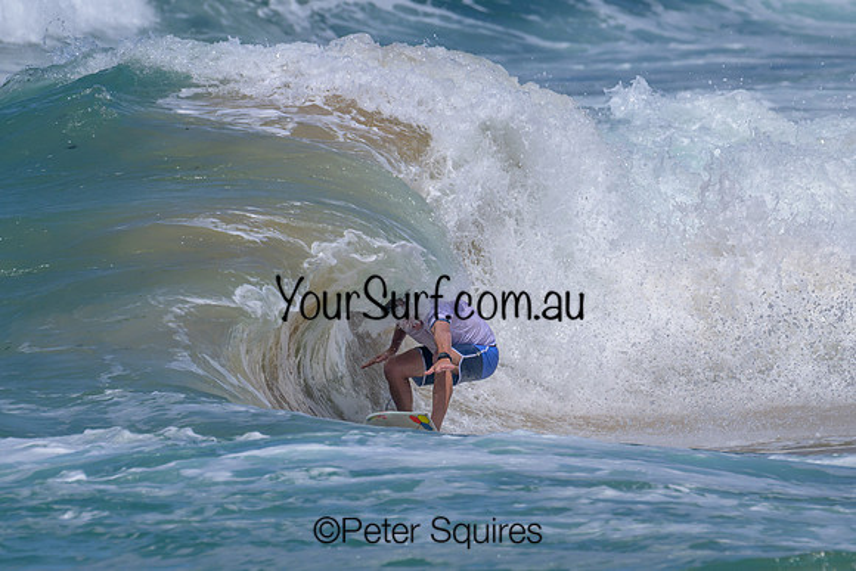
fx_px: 17346
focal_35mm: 729
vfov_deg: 1.9
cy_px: 334
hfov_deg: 2.8
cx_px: 364
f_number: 11
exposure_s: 1/2000
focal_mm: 540
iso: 400
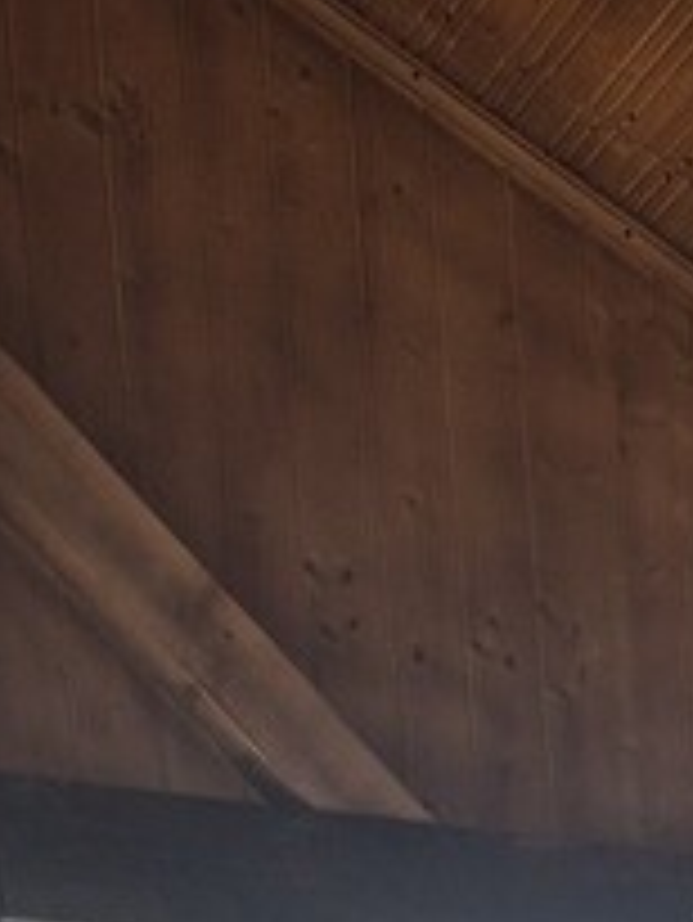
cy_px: 2154
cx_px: 1323
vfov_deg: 13.2
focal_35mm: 115
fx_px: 3066
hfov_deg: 11.7
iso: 25
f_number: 1.8
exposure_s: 1/478
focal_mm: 5.4
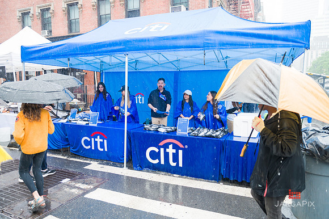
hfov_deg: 73.8
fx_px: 219
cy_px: 110
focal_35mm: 24
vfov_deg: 53.1
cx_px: 164
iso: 320
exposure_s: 1/250
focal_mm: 24
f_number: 3.2
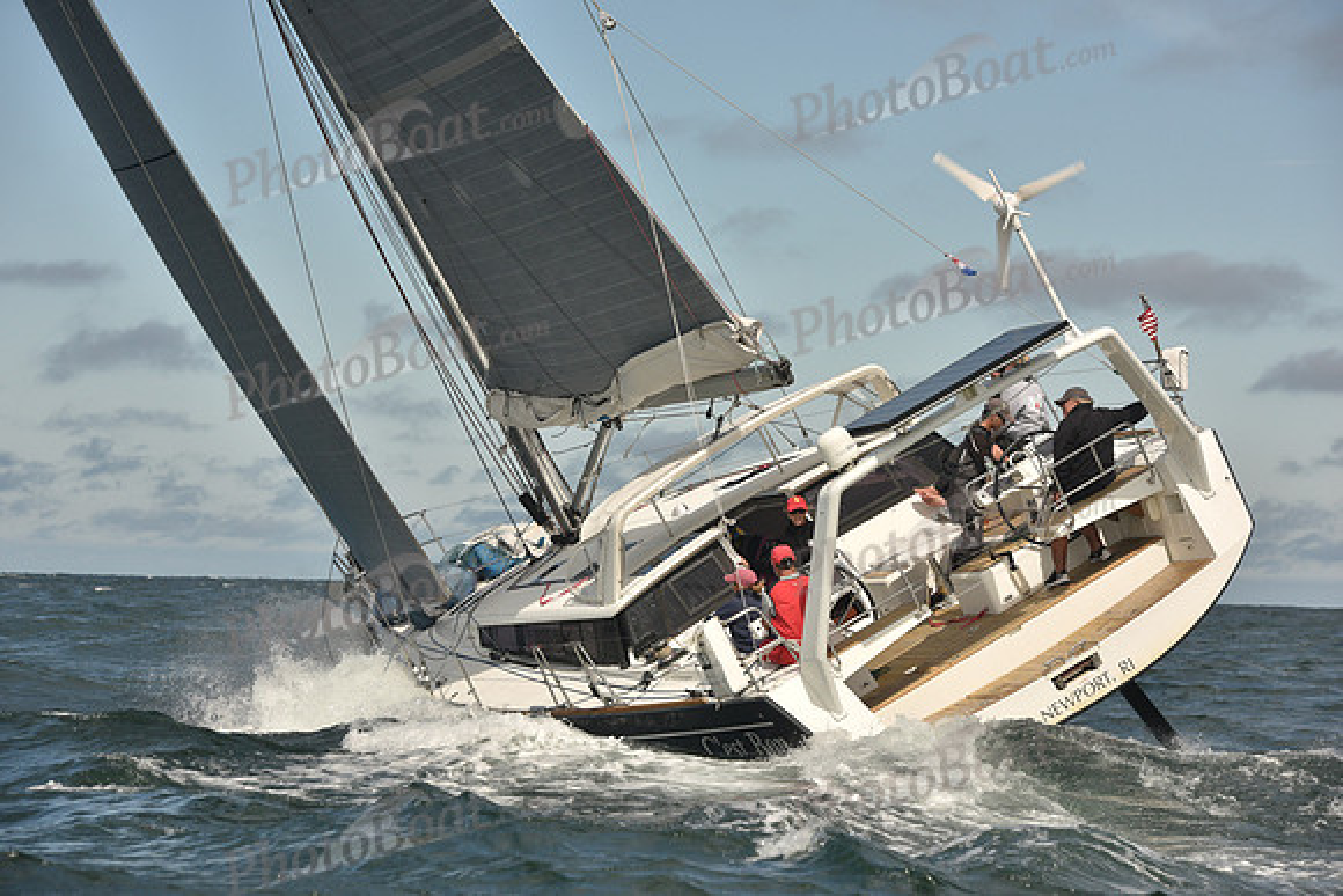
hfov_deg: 15.8
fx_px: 4851
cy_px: 448
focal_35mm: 130
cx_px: 672
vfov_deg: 10.6
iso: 320
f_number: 8
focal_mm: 130
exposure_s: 1/1000
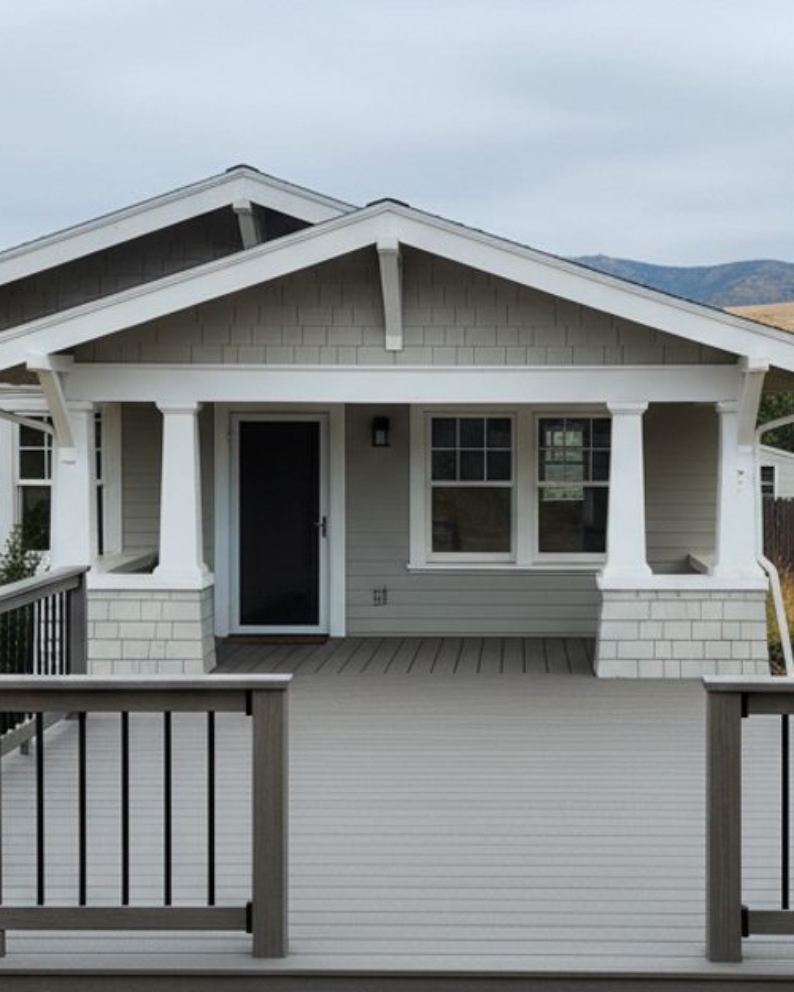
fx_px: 1322
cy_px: 483
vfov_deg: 41.2
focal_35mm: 45
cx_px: 500
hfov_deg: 33.3
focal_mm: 6.8
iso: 339
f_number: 1.78
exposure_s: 1/1324
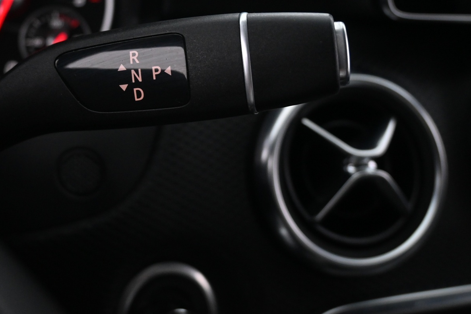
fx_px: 536
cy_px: 103
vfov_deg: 32.3
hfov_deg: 46.6
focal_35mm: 41
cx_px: 153
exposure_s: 1/30
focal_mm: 20
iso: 2500
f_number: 3.8
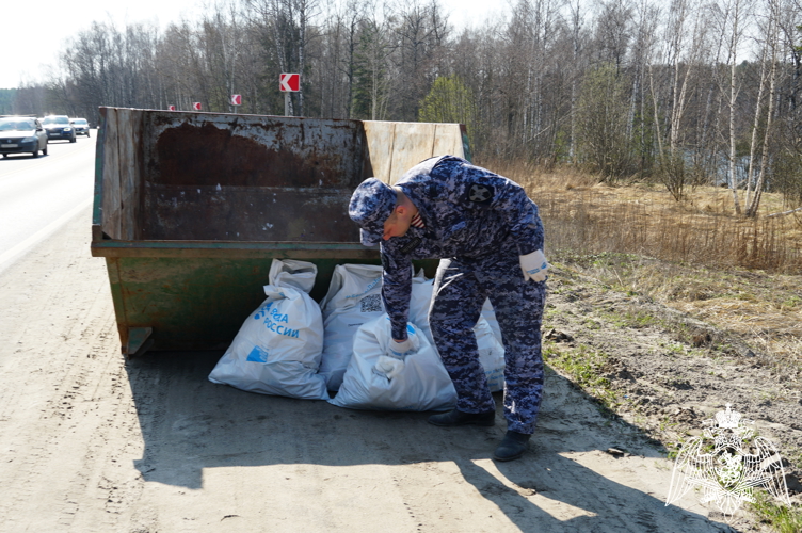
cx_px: 401
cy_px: 266
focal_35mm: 40
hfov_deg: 48.0
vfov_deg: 33.0
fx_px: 901
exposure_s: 1/100
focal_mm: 27
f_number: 9
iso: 100
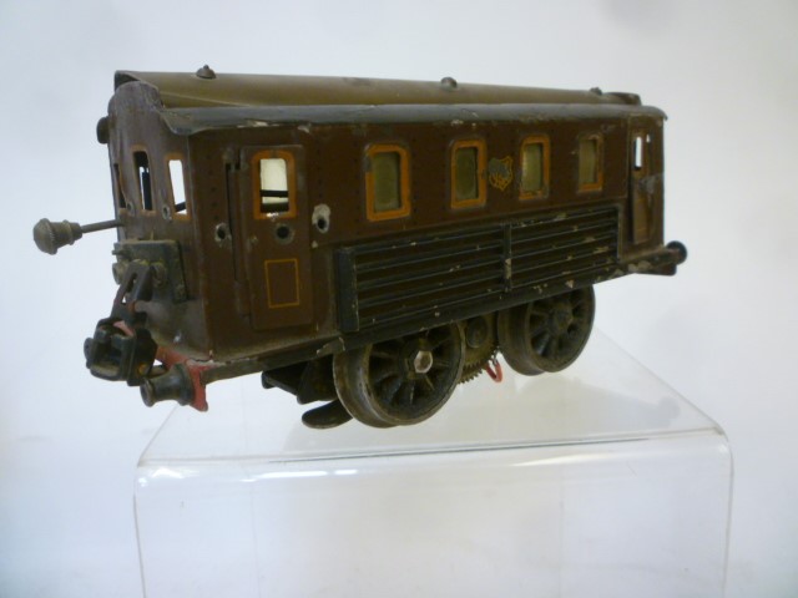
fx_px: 669
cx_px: 399
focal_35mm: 29
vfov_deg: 48.2
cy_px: 299
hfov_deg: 61.7
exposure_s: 1/30
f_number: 3.3
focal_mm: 5.2
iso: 320
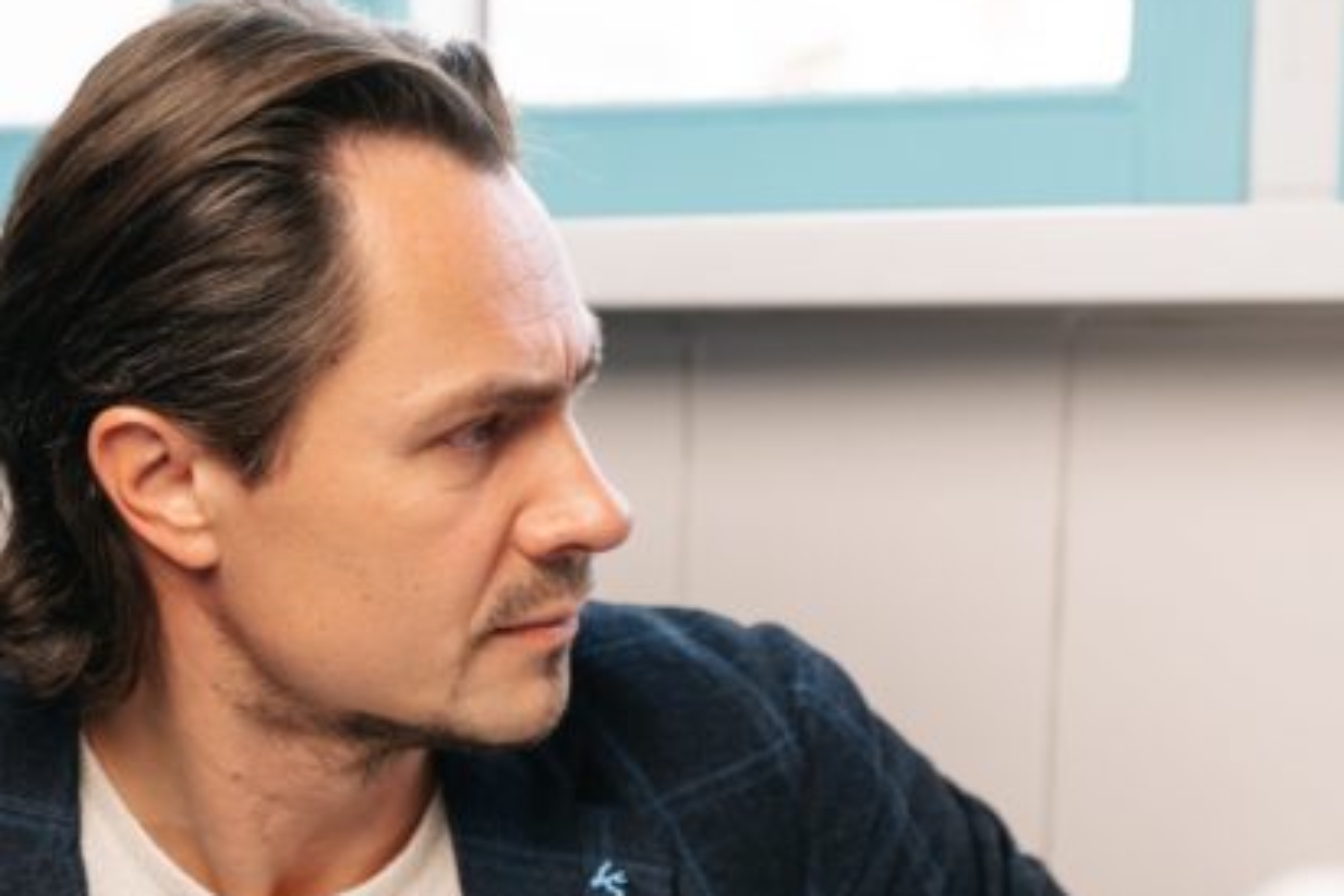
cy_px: 657
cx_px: 576
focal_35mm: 106
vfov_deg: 12.9
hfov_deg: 19.3
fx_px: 3957
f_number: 2.8
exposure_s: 1/80
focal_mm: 56.7
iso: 125
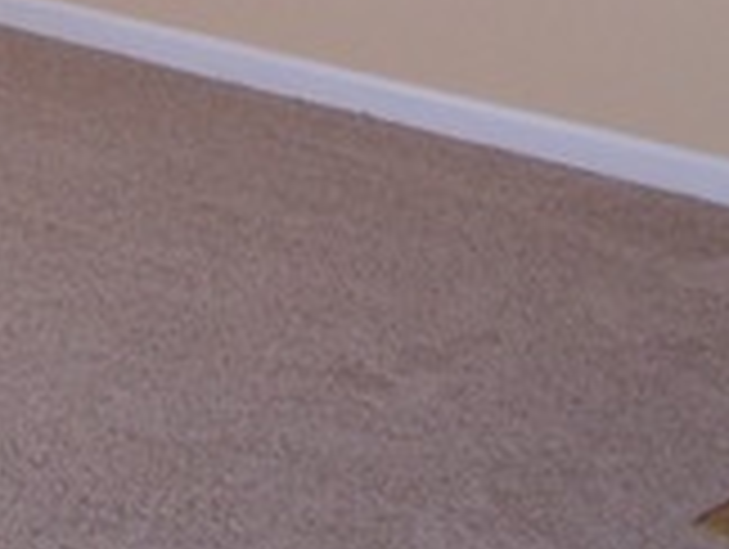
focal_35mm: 150
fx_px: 3164
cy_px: -360
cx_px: -513
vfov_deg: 9.5
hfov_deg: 12.2
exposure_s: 1/60
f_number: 2.8
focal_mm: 6.3
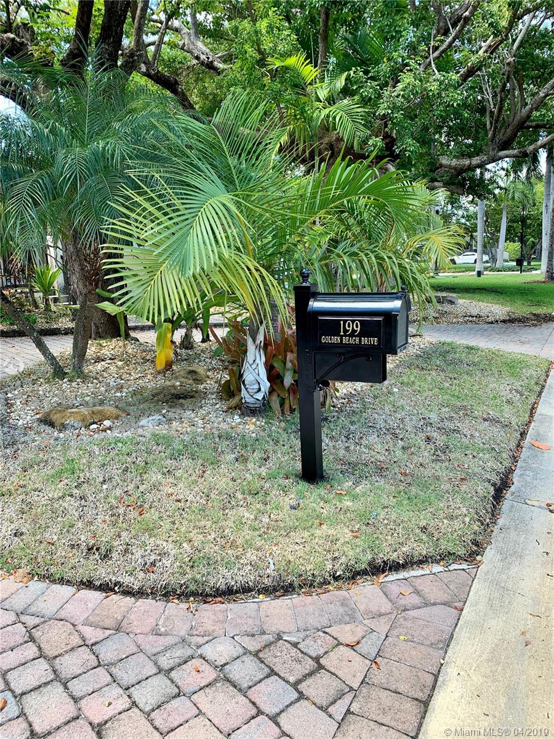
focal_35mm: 26
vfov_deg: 67.3
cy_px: 370
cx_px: 277
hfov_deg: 53.1
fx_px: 555
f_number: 1.8
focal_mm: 4.25
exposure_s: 1/214
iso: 25
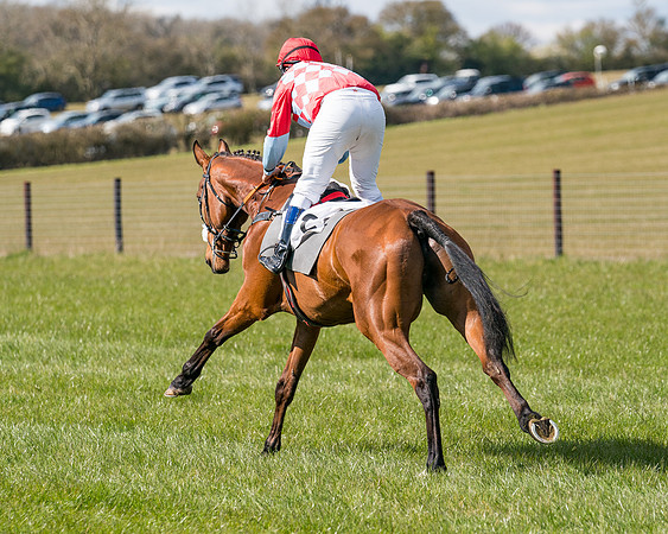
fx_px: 5348
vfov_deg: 5.7
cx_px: 365
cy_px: 261
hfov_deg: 7.1
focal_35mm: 271
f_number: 4.5
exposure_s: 1/2000
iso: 400
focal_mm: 189
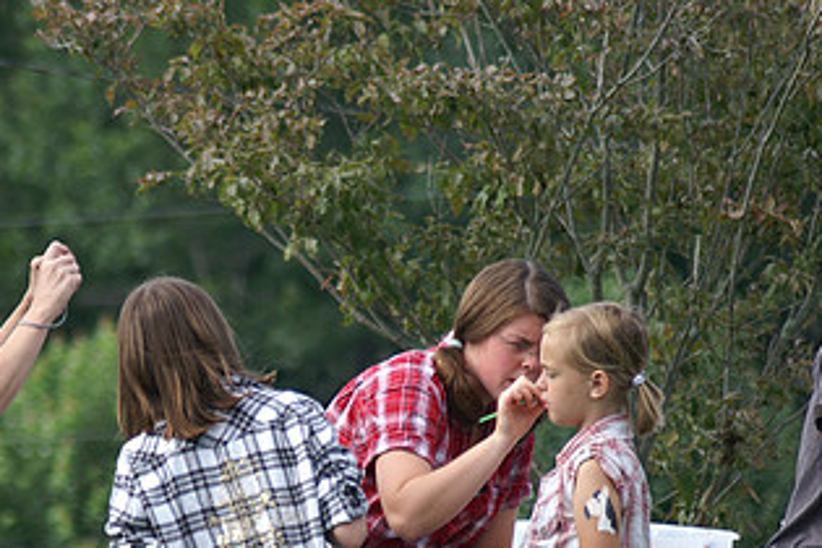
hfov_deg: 5.0
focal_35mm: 414
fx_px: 9452
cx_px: 311
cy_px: 462
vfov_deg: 3.3
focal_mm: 150
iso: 160
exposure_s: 1/400
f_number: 4.5
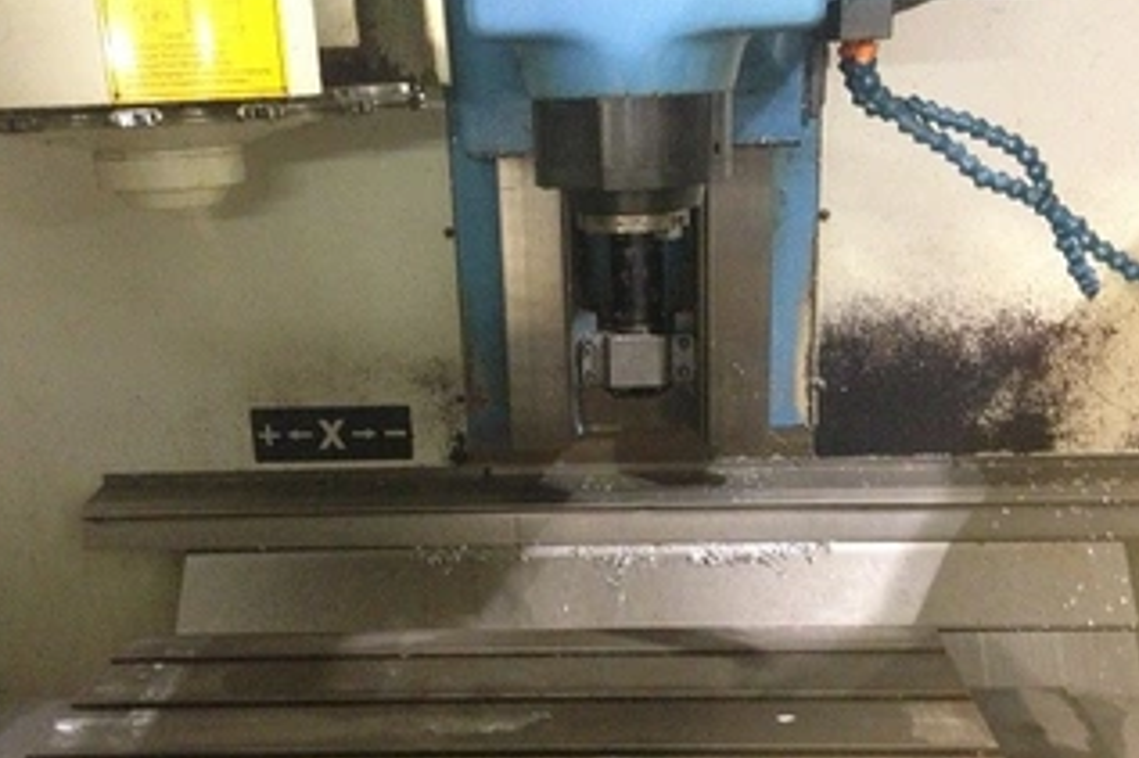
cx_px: 553
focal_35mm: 46
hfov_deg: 42.8
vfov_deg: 29.0
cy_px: 496
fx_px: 1455
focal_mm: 4.28
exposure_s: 1/15
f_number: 2.4
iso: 800
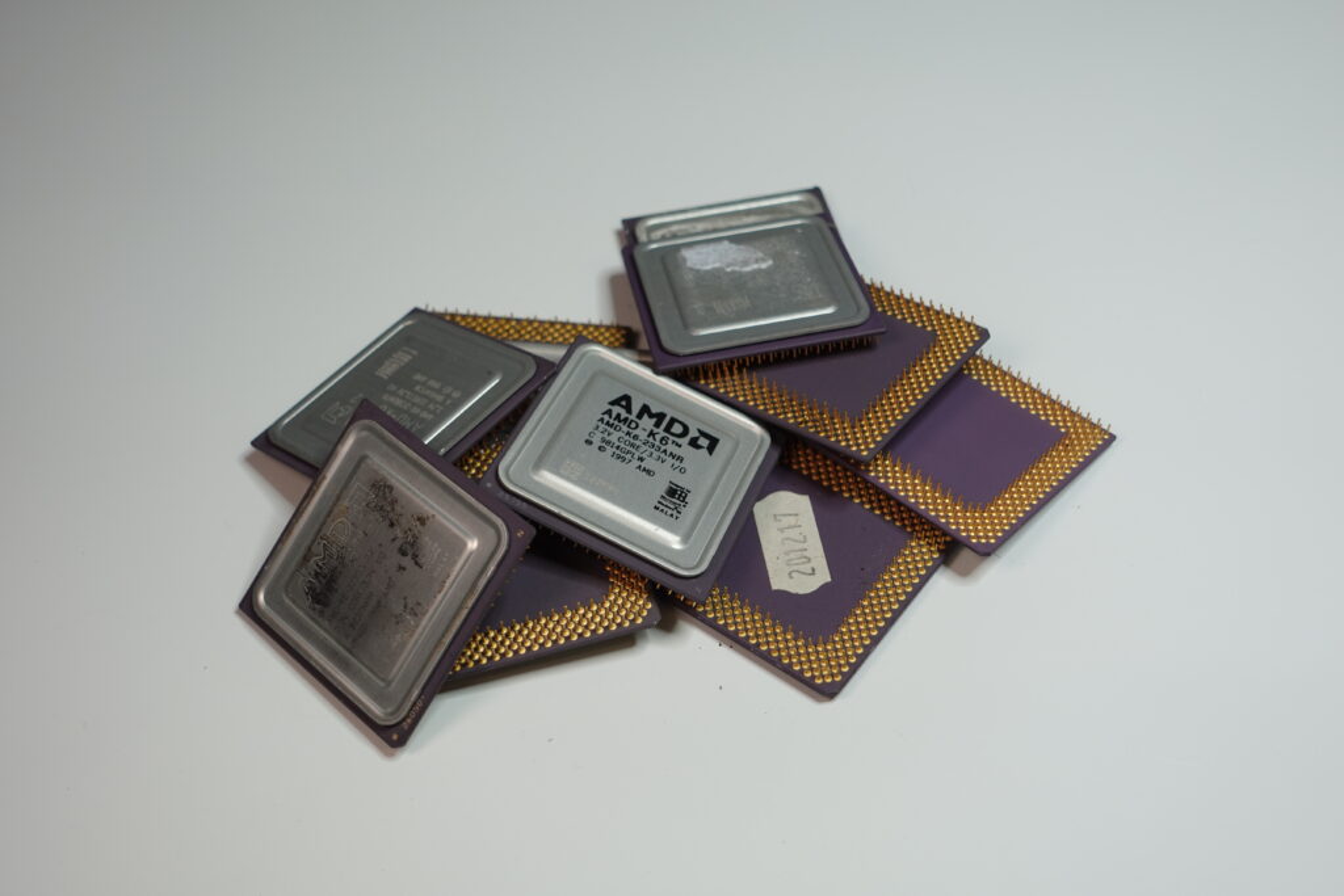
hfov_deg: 41.9
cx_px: 672
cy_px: 448
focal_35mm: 47
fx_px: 1755
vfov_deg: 28.7
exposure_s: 1/80
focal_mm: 17.59
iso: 125
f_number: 3.2
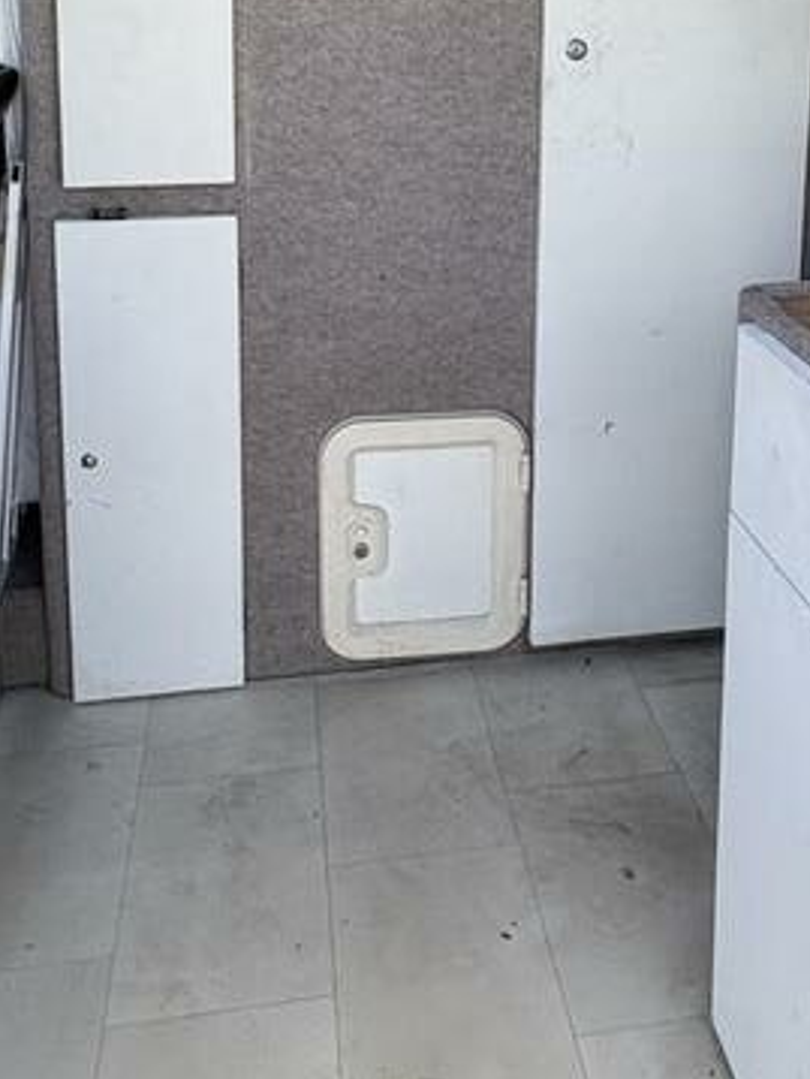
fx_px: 1091
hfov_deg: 40.7
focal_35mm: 35
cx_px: 425
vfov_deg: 46.5
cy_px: 75
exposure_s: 1/421
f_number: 2.2
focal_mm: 2.22
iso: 40
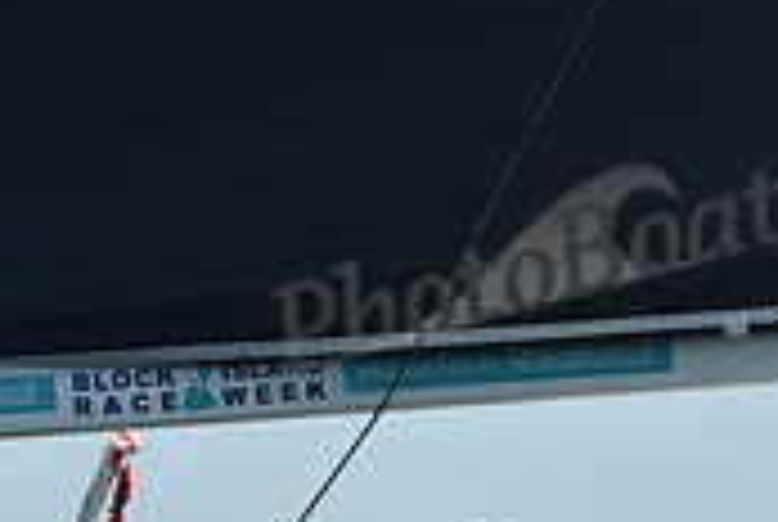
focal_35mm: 308
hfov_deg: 6.6
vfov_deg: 4.4
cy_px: 844
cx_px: 1142
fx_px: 6668
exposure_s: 1/640
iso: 320
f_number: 8
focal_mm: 92
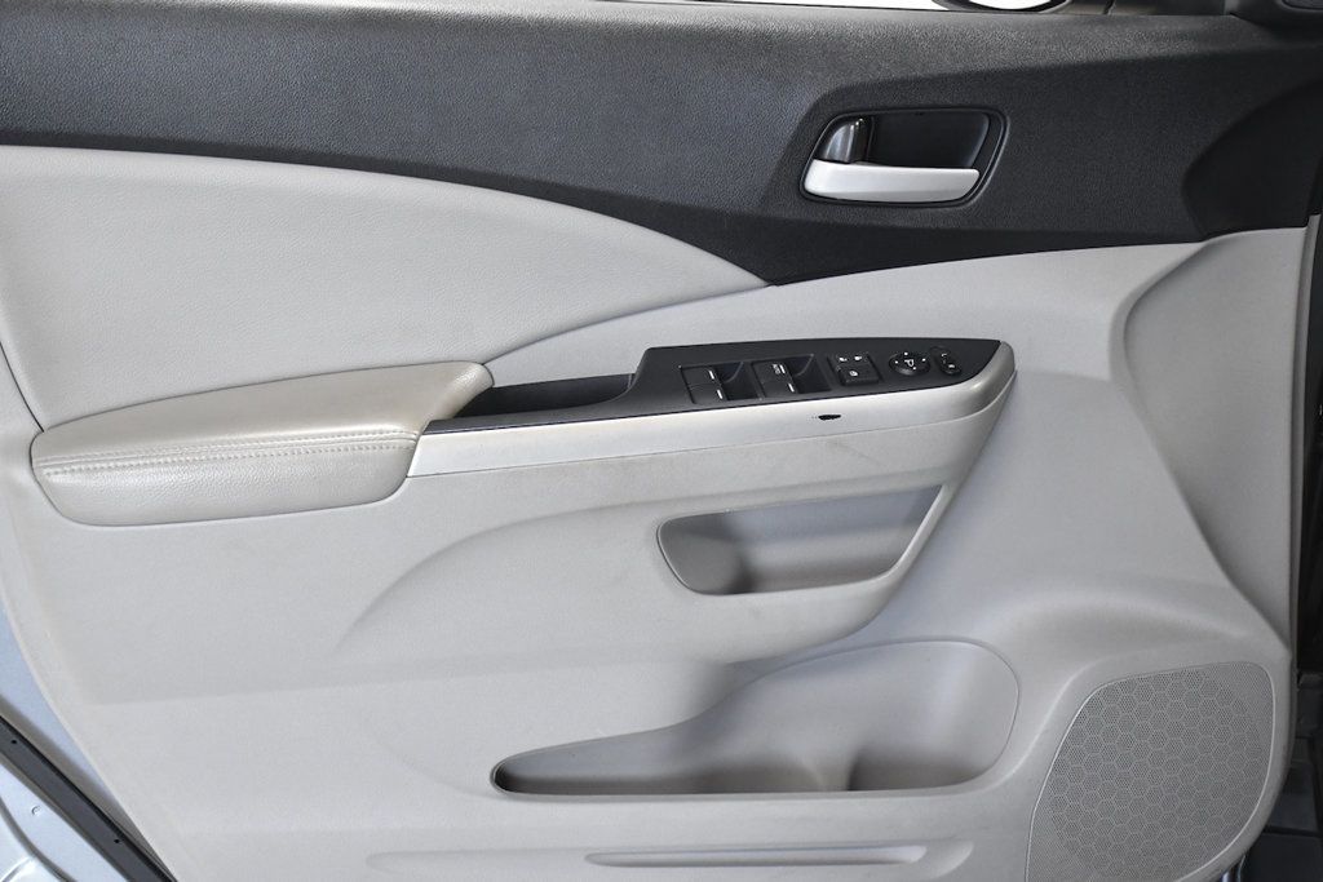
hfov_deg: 35.0
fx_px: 2095
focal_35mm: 57
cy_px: 441
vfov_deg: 23.8
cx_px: 662
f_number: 4.2
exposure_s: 1/200
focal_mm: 38
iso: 2500
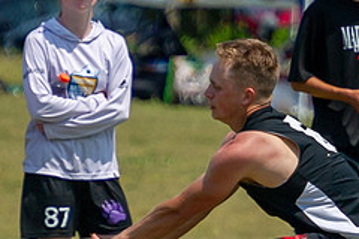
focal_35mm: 1421
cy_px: 142
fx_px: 14169
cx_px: 372
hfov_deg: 1.5
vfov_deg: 1.0
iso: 280
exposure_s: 1/5000
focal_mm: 250
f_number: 4
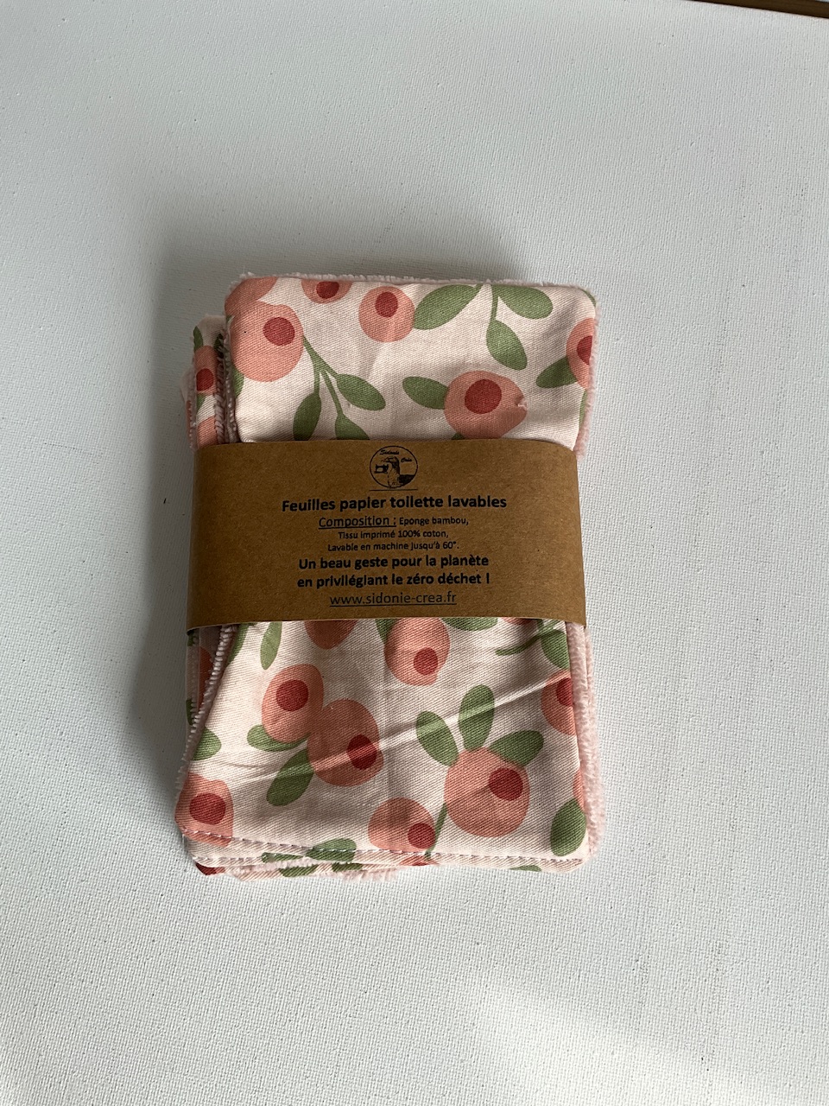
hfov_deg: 48.2
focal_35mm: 29
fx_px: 926
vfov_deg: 61.7
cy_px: 553
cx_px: 414
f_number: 1.8
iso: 16
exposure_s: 1/126
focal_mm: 3
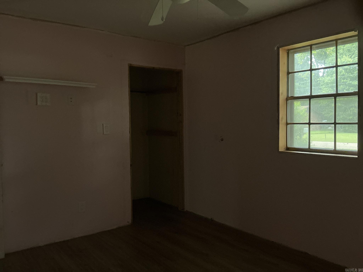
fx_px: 294
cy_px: 136
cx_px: 182
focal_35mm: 28
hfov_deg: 63.4
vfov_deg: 49.7
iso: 64
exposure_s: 1/66
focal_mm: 3
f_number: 1.8
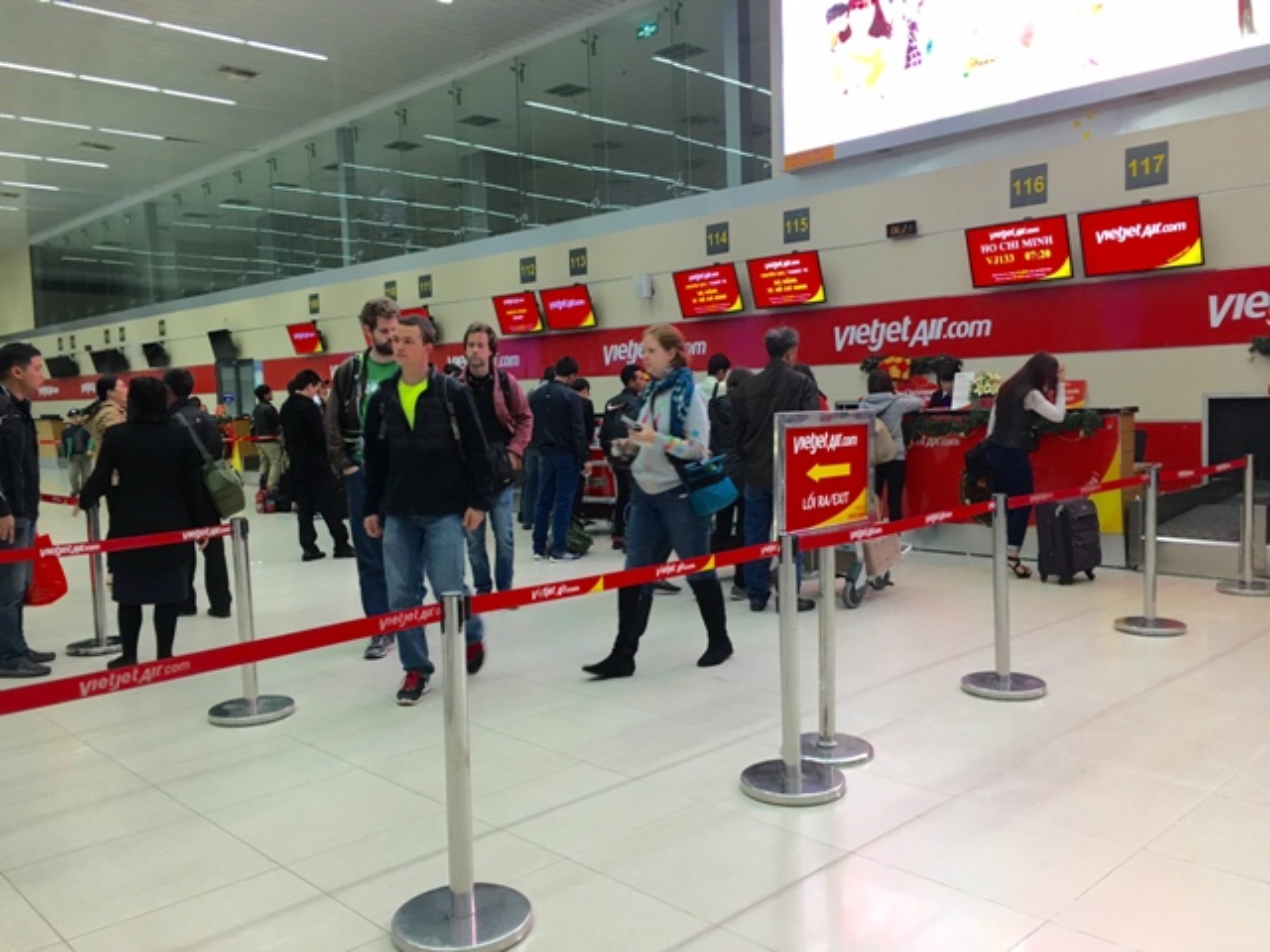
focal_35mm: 29
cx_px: 635
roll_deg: +2.5
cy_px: 476
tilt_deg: -3.8
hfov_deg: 61.7
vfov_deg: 48.2
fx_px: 1064
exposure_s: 1/33
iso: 125
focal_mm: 4.15
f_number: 2.2
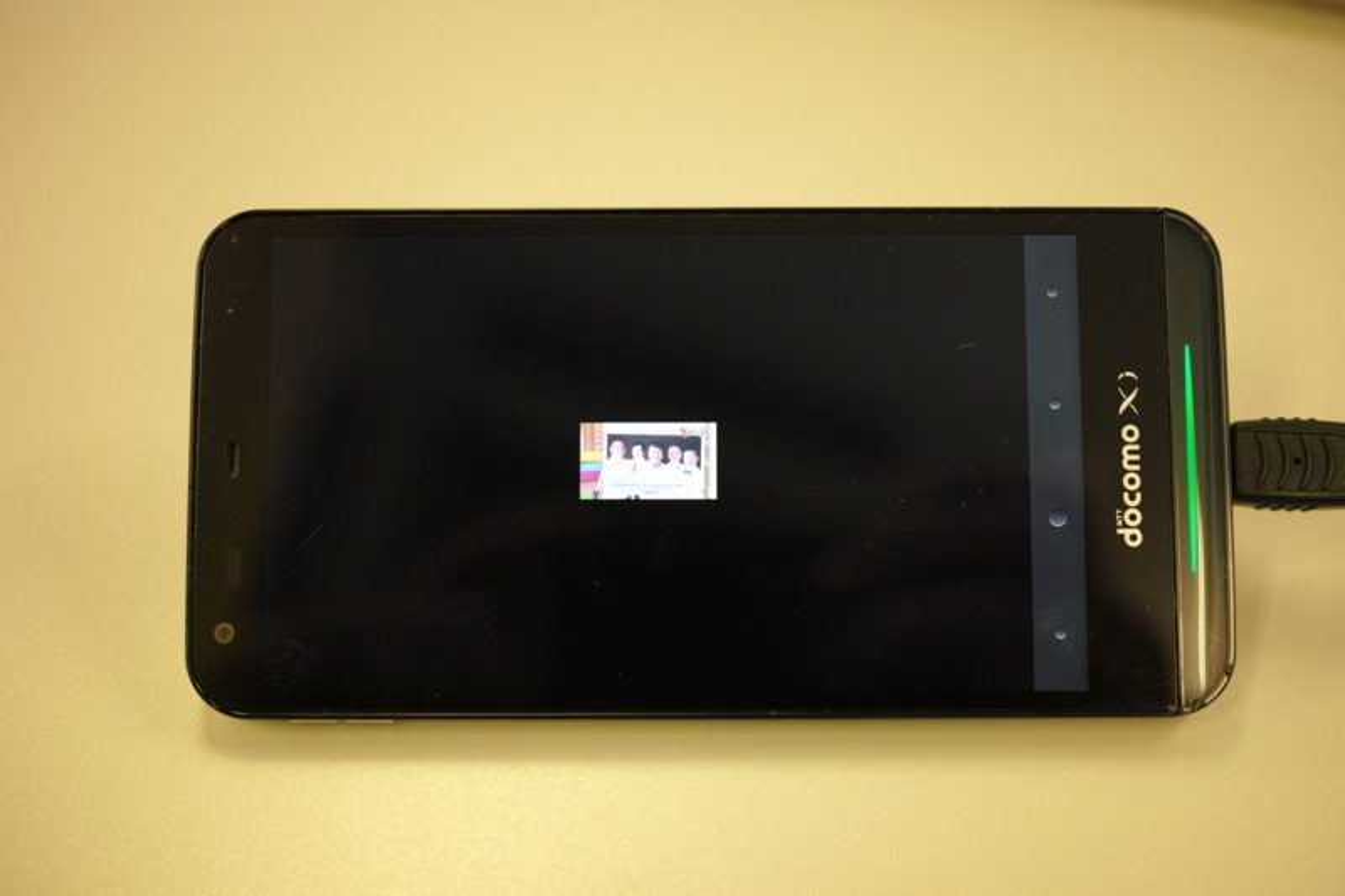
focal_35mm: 45
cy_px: 448
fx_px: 1681
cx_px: 672
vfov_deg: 29.9
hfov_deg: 43.6
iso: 200
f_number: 2.8
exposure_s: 1/50
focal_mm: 30
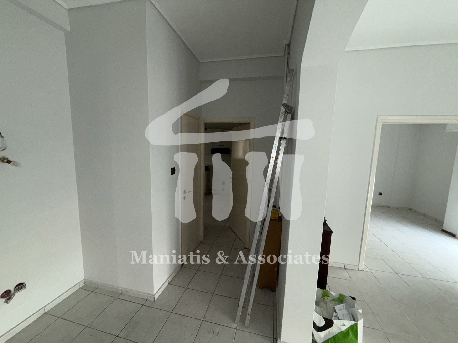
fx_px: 185
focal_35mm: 14
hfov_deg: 102.1
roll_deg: -1.9
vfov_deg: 85.7
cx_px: 229
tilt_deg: -5.9
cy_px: 172
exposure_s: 1/102
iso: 125
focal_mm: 2.22
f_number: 2.2
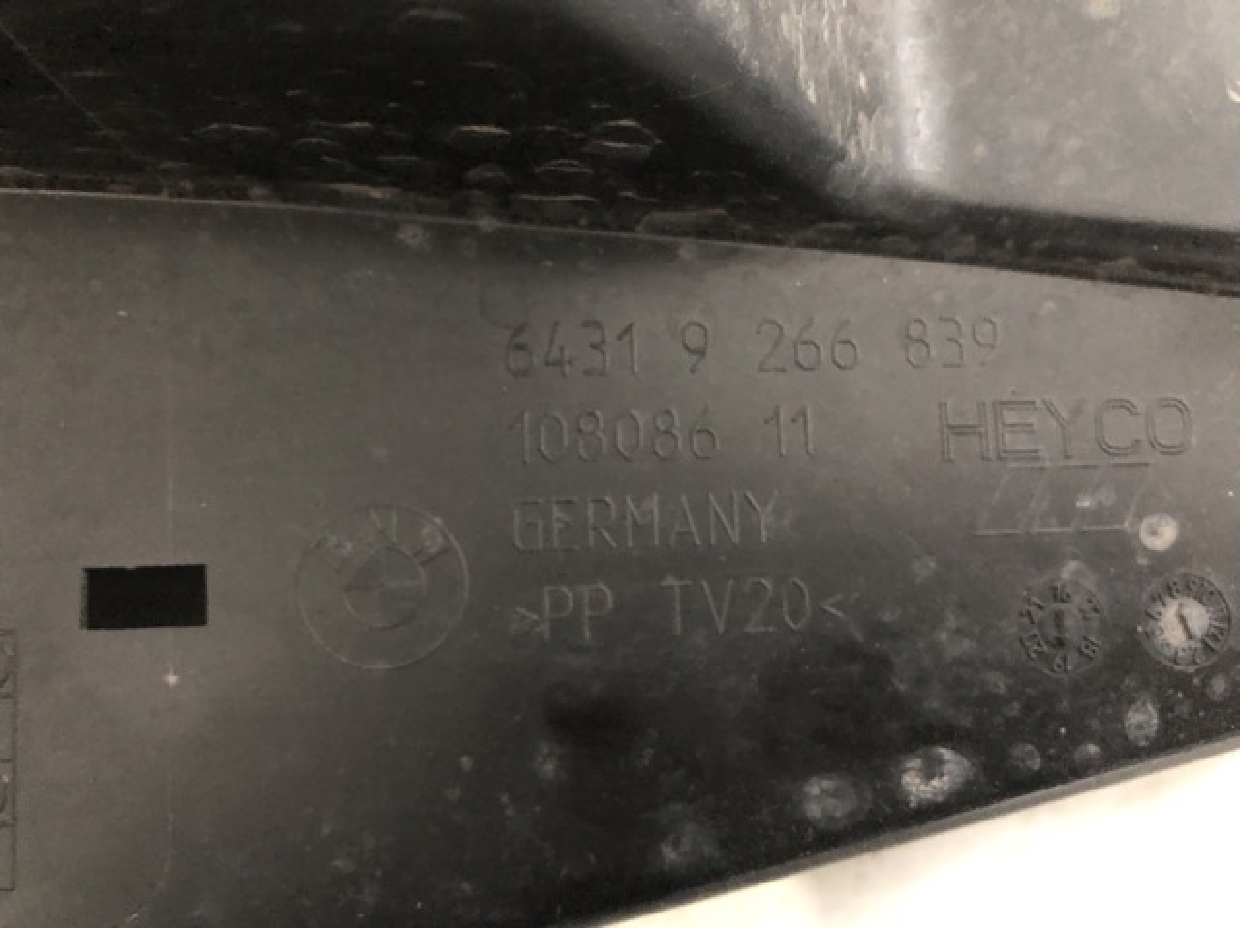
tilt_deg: -68.9
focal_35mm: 28
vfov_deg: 49.7
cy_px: 464
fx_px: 1002
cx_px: 620
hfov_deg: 63.5
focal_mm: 3.99
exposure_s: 1/4
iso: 125
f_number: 1.8
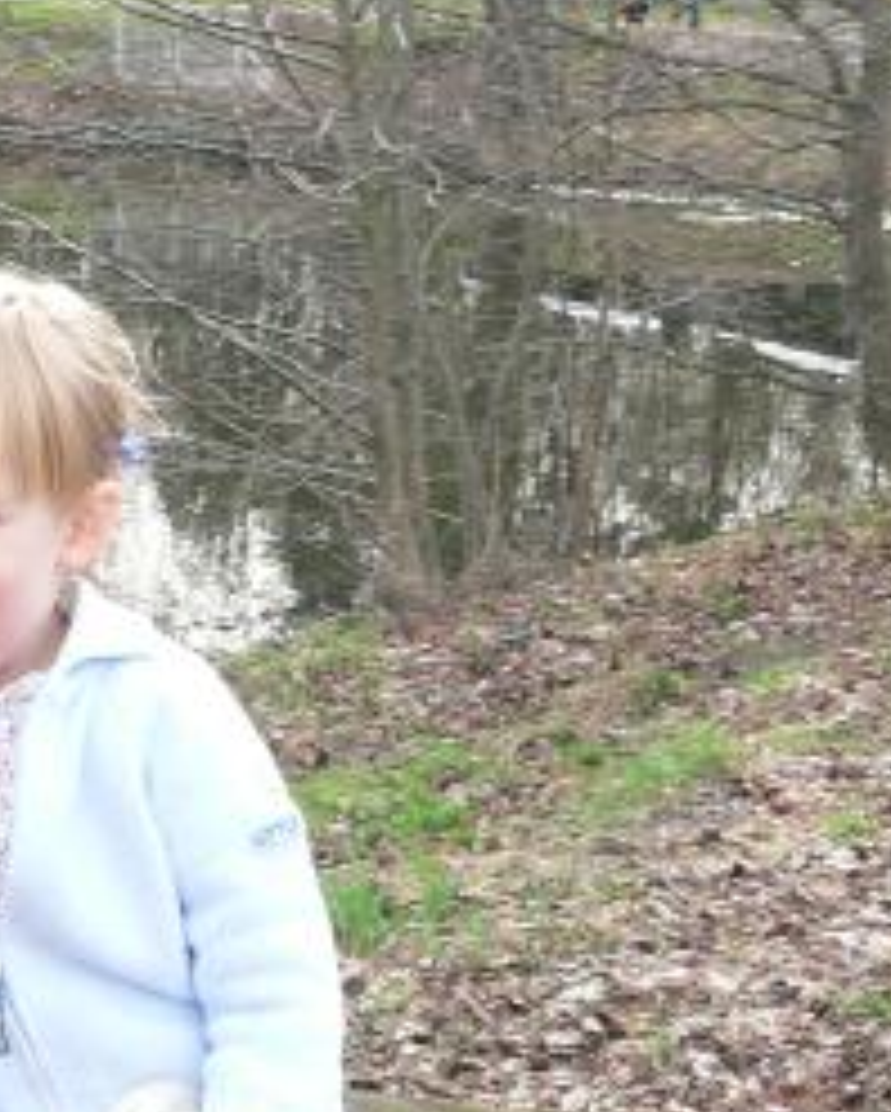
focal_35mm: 91
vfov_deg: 20.9
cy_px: 815
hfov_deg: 16.9
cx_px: 410
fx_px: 2996
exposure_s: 1/100
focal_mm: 6
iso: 80
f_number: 3.7
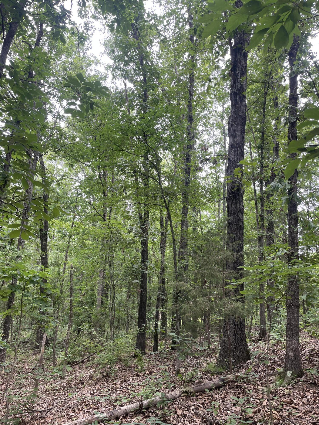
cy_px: 212
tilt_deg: +16.7
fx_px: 319
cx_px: 160
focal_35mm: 26
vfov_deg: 67.3
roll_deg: -4.9
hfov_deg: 53.1
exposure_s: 1/125
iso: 32
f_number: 1.6
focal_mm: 4.2
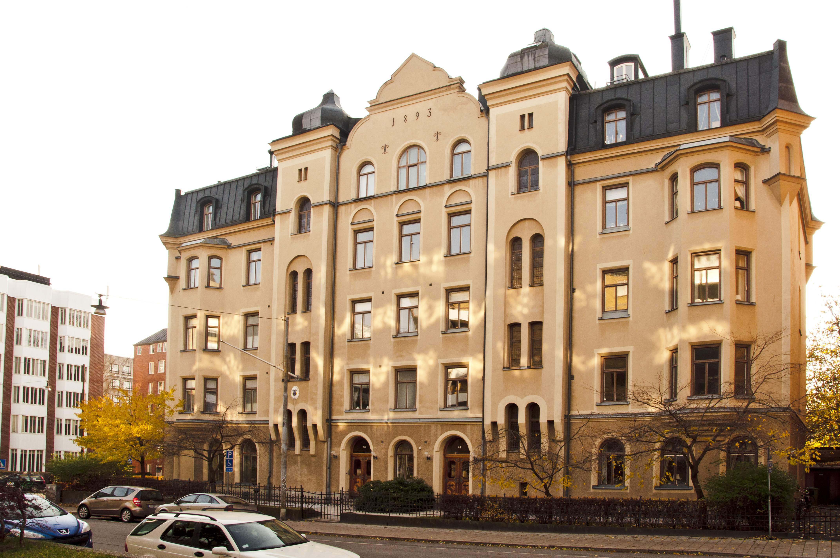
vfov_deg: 47.8
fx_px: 629
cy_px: 279
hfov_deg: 67.4
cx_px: 420
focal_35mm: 27
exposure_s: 1/125
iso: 200
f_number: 11
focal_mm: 18
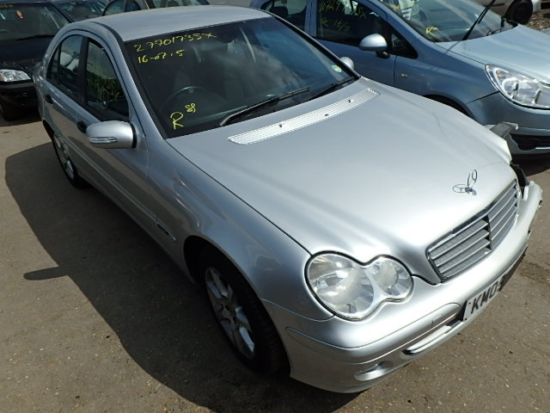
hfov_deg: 69.4
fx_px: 397
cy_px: 206
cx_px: 275
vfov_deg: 54.9
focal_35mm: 25
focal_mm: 4.5
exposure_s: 1/800
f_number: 6.8
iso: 125
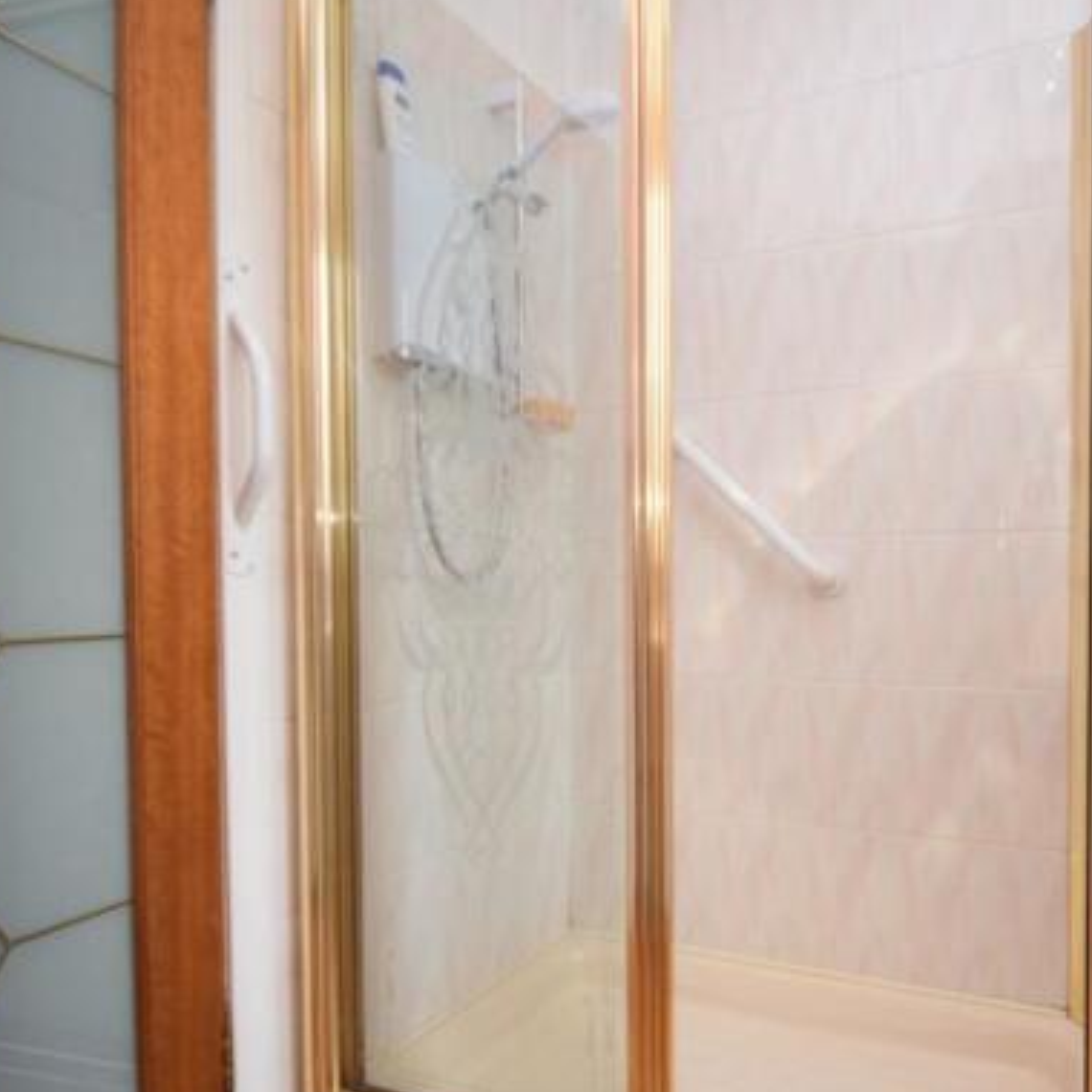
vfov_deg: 69.4
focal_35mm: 22
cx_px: 766
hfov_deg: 66.8
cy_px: 605
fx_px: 785
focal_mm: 10
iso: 800
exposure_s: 1/80
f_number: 4.5
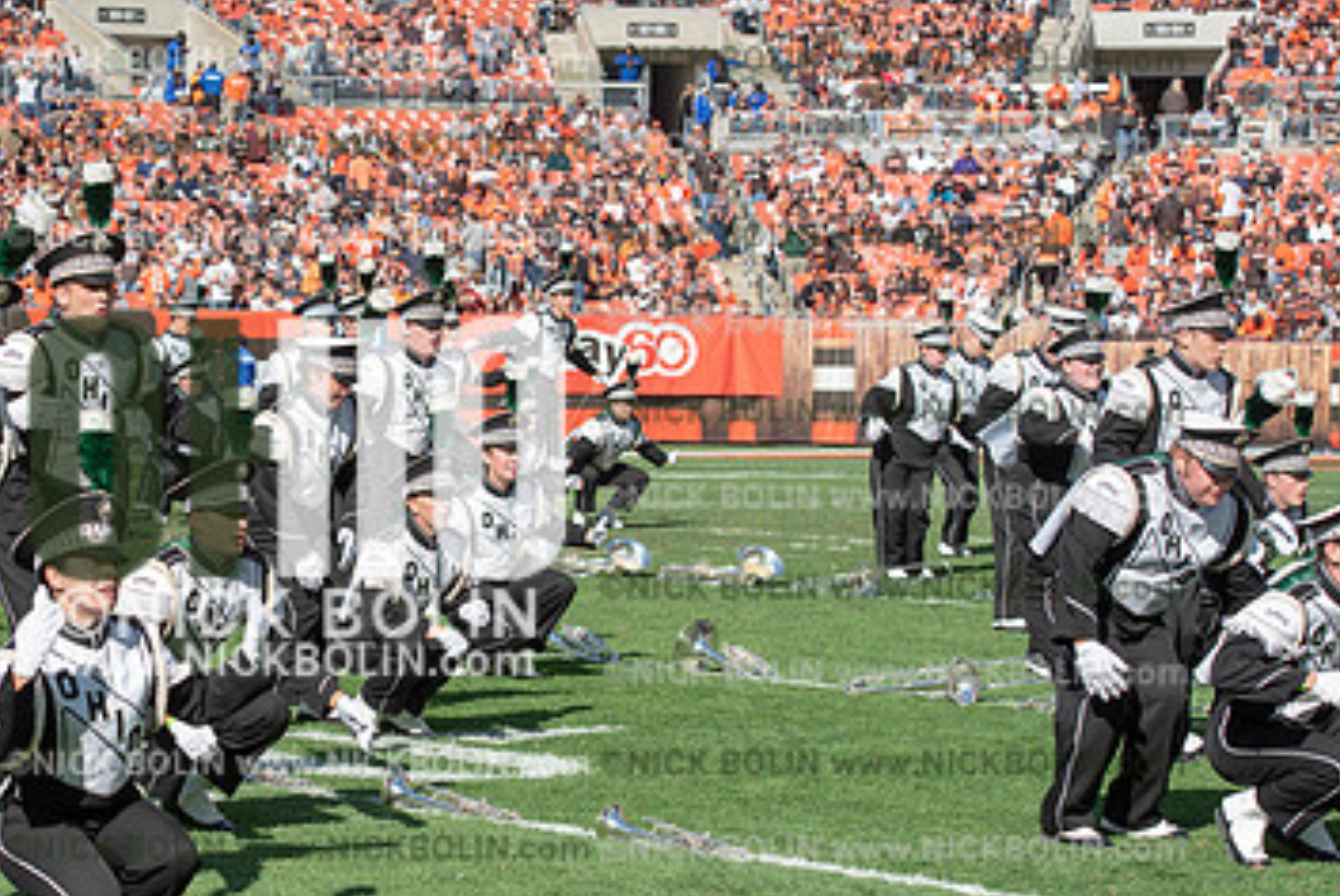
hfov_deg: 17.6
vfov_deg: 11.9
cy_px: 499
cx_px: 296
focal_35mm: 115
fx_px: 4284
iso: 400
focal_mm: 70
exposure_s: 1/2000
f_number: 5
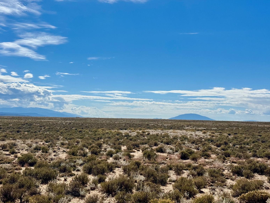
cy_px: 103
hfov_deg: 38.2
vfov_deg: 29.1
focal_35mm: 50
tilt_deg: +1.7
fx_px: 390
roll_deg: -1.1
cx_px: 134
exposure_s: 1/15385
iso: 64
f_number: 1.78
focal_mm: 6.76
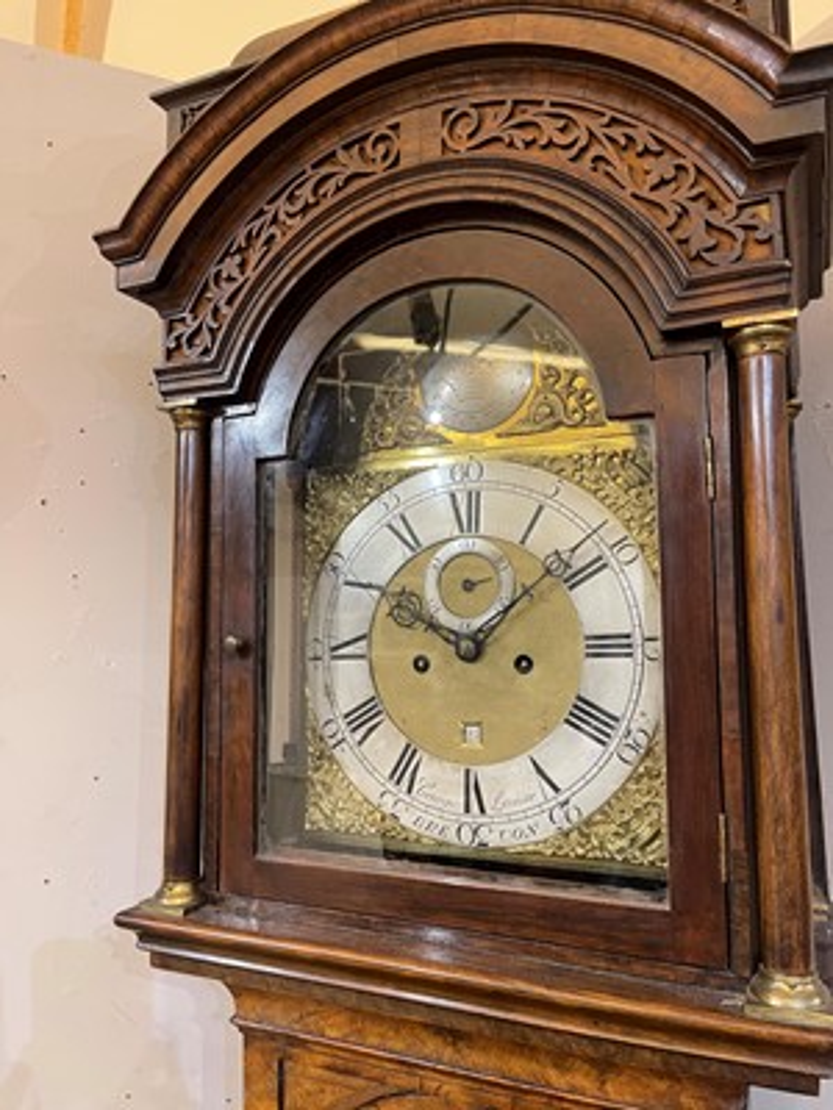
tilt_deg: +6.0
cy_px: 555
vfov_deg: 69.4
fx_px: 802
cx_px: 416
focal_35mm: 25
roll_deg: -0.9
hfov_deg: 54.9
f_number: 1.6
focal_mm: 5.1
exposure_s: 1/50
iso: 200
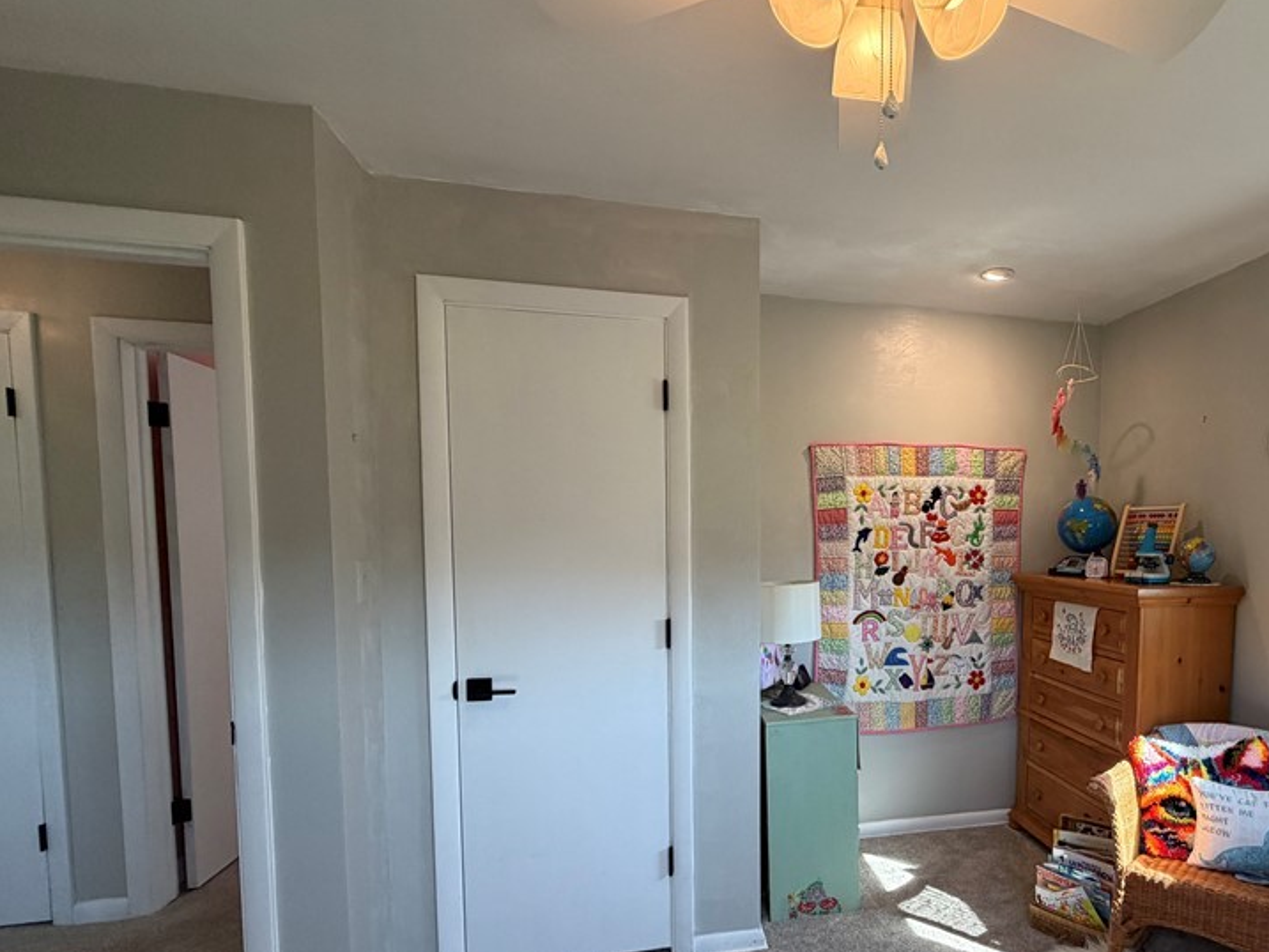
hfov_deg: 79.1
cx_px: 846
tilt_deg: -5.2
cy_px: 582
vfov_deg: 65.2
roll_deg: -0.1
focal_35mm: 20
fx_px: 733
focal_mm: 2.22
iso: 160
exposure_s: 1/120
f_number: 2.2
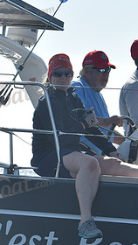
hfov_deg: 4.7
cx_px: 100
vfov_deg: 8.3
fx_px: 1687
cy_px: 136
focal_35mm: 260
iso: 320
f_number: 8
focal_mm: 120
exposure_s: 1/1250
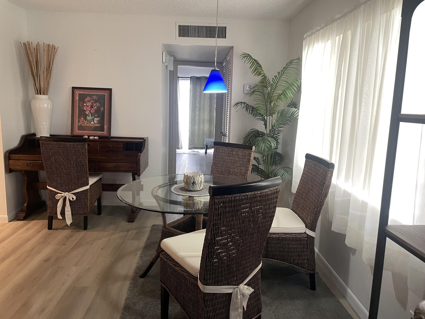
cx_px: 212
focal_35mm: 26
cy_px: 160
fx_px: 319
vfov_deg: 53.1
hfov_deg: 67.3
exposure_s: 1/60
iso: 200
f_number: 1.6
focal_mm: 4.2
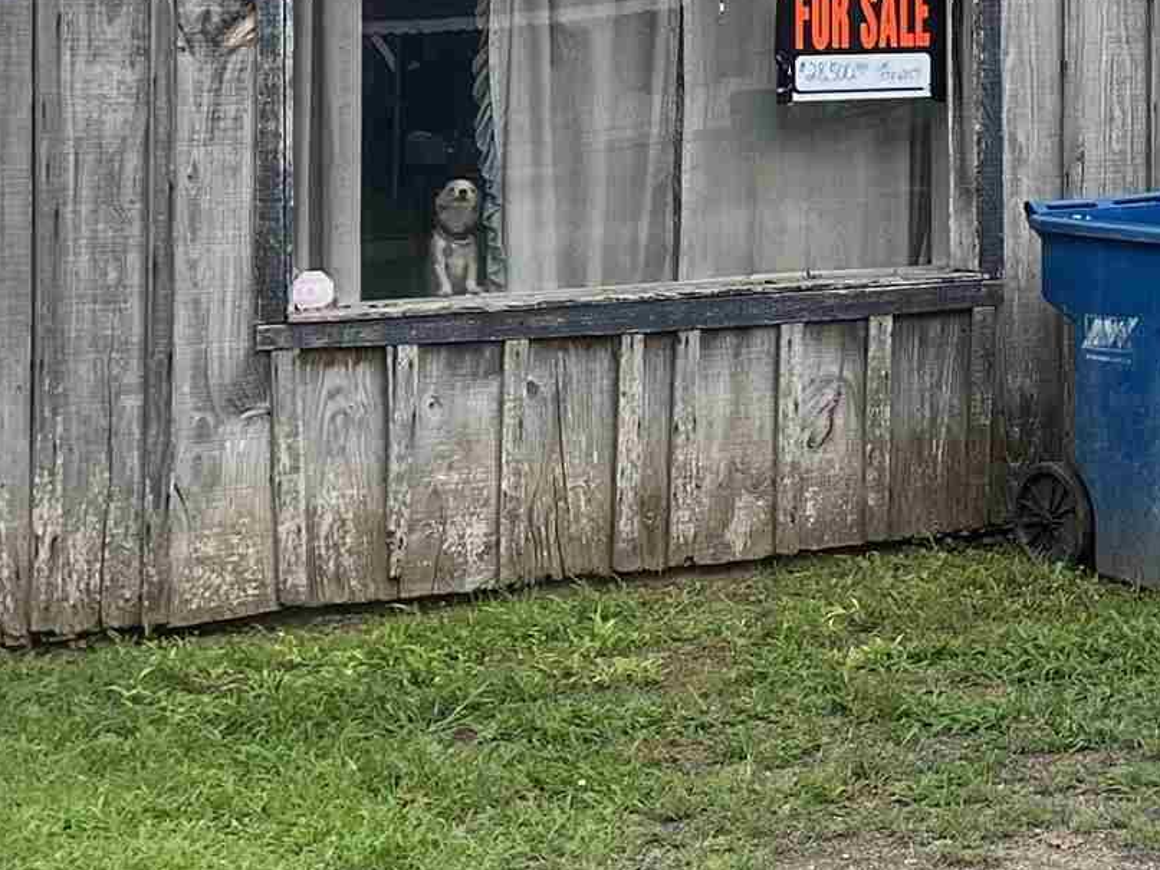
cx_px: 1420
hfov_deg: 18.7
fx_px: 3317
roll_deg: +0.3
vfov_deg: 14.5
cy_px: -158
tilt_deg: +1.2
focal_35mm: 99
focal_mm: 5.1
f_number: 1.6
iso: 50
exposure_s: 1/373
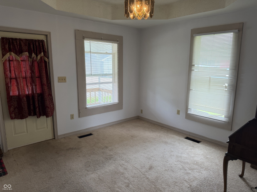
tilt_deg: -9.5
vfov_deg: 56.8
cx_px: 128
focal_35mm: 24
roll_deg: -1.4
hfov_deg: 71.6
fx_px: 178
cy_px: 96
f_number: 1.78
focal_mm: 6.76
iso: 100
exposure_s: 1/199
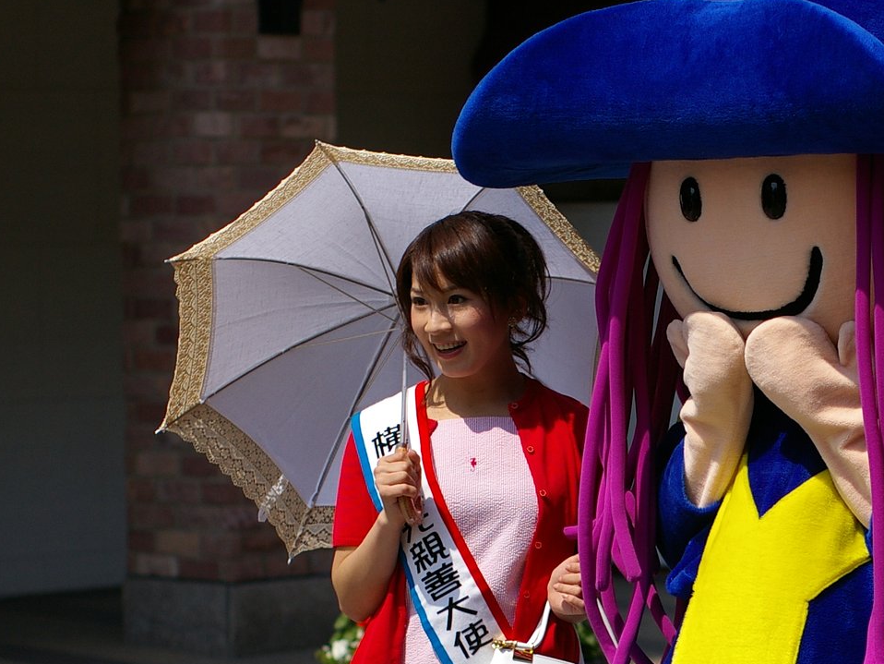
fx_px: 3934
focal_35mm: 154
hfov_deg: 12.7
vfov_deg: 9.6
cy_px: 575
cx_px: 773
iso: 200
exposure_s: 1/4000
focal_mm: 50
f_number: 2.8
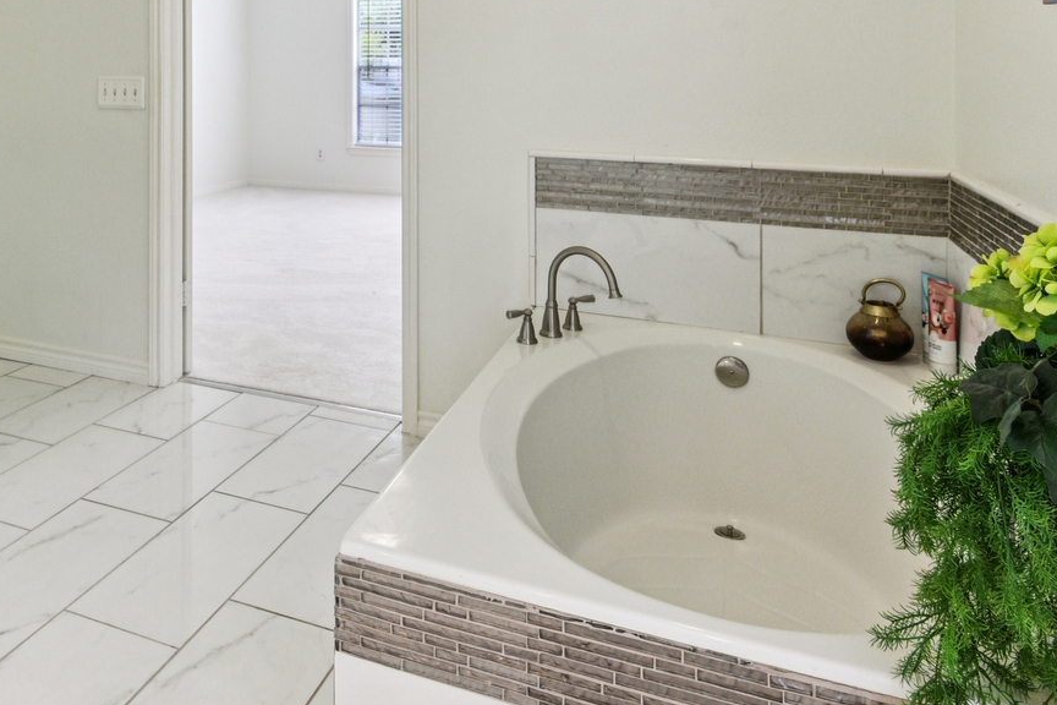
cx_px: 308
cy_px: 77
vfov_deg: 40.5
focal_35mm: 30
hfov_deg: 59.7
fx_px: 881
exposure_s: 1/15
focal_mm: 16
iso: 1400
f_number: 8
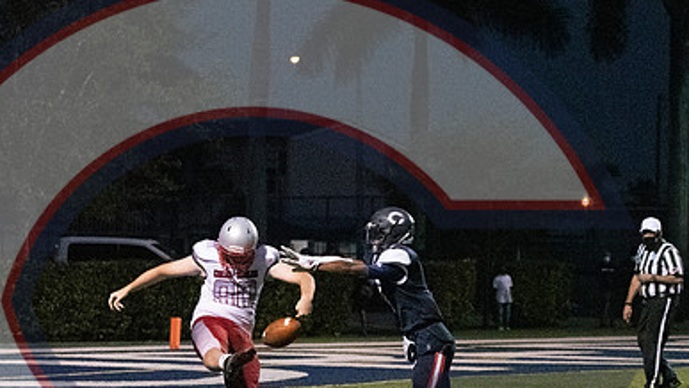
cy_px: 300
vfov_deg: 7.4
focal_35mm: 165
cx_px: 244
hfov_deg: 13.0
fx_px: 3016
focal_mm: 70
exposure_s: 1/3200
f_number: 2.8
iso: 36000
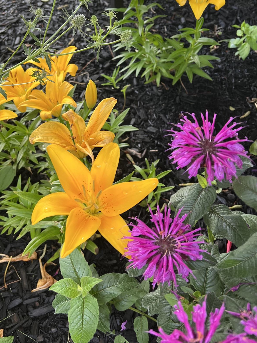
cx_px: 99
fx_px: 376
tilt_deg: -46.9
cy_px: 121
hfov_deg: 37.5
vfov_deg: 48.3
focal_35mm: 38
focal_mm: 5.7
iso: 80
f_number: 1.5
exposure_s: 1/121
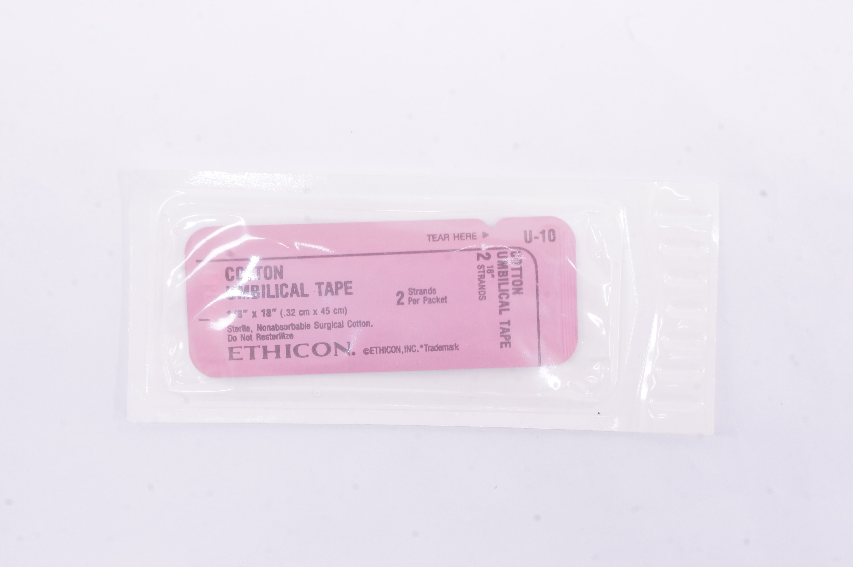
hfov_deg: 31.9
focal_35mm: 63
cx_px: 426
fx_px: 1491
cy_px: 284
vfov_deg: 21.5
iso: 1600
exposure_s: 1/25
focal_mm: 42
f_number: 18
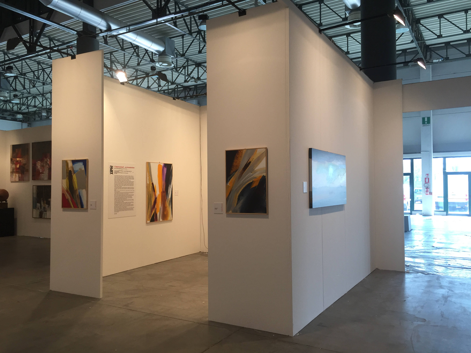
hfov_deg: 61.7
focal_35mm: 29
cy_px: 176
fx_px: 395
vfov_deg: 48.2
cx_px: 236
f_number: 2.2
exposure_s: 1/100
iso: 50
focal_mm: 4.15
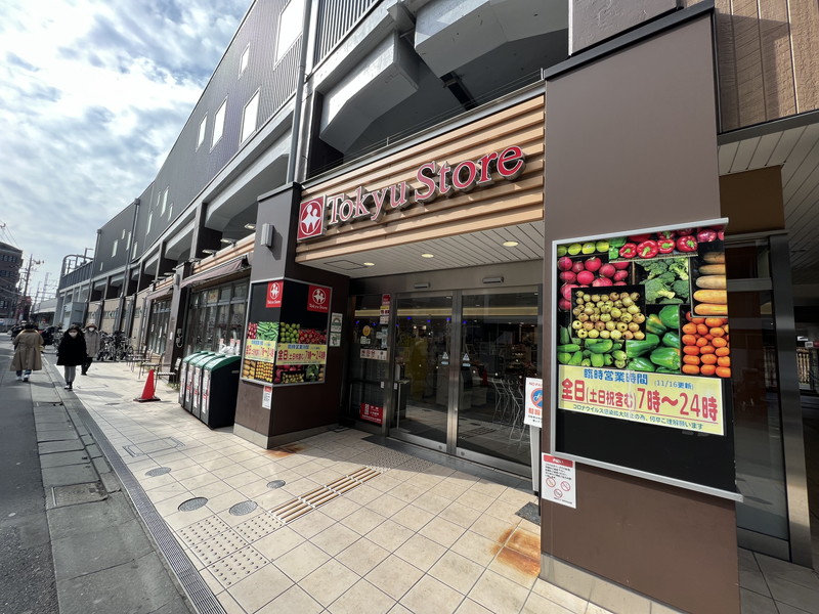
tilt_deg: +7.0
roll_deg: -2.4
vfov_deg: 89.9
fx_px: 308
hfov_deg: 106.2
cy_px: 307
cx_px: 410
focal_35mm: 13
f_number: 1.8
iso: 32
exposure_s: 1/622
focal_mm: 1.57
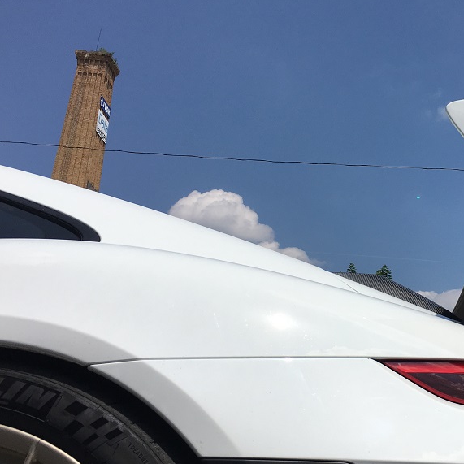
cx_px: 350
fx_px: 698
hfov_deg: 35.9
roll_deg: -1.6
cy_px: 264
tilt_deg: +16.5
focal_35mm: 46
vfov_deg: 36.7
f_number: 2.2
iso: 25
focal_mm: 4.15
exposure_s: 1/4808
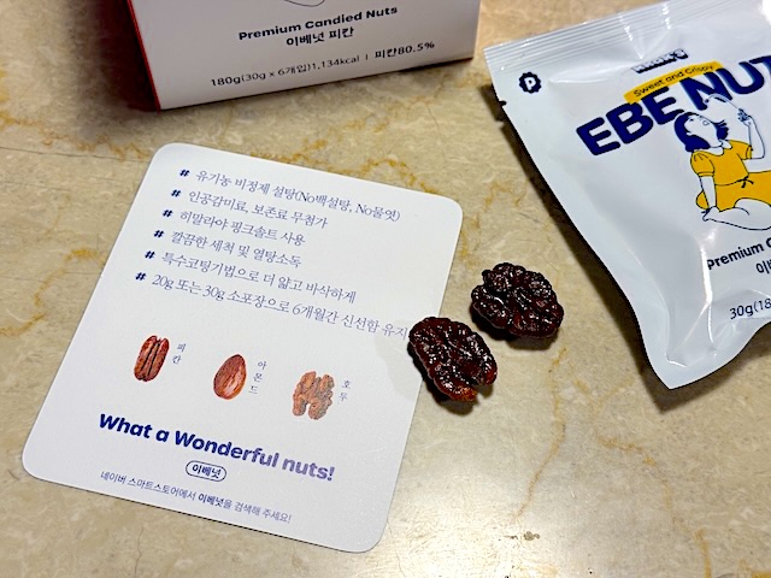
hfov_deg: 39.7
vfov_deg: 30.3
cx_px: 386
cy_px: 289
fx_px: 1069
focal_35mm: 48
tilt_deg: -59.6
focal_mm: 6.76
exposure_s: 1/50
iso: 50
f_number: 1.78
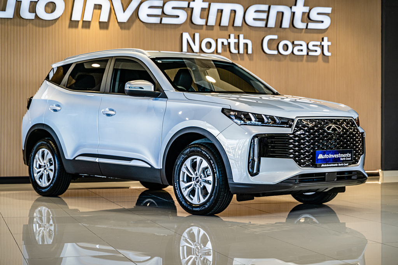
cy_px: 132
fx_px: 829
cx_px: 199
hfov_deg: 27.0
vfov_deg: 18.2
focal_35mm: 75
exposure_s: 1/125
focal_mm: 75
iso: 320
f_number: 4
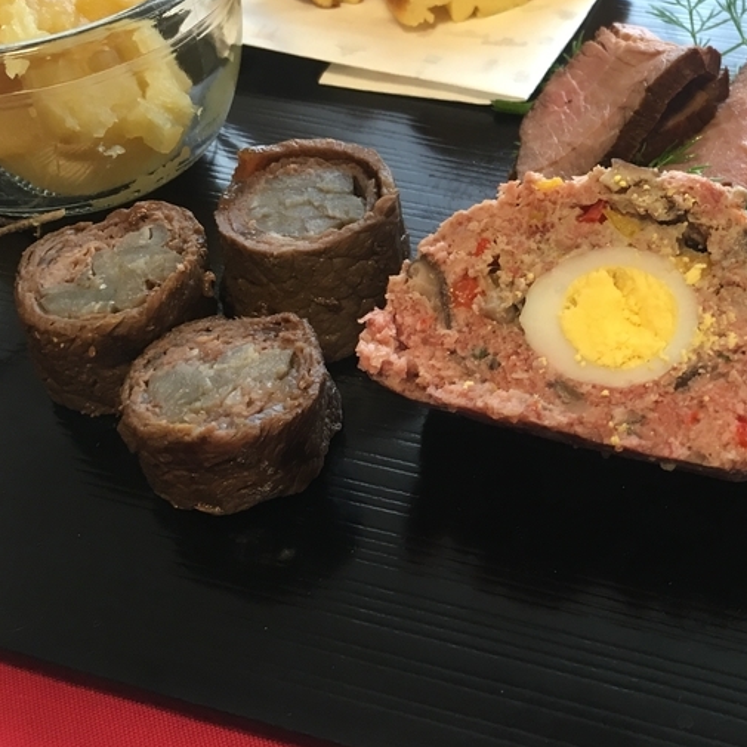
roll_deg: -0.5
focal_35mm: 52
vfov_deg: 32.6
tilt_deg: -40.2
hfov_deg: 30.9
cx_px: 704
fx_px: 1270
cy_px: 272
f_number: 2.2
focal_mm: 4.15
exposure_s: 1/30
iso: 80
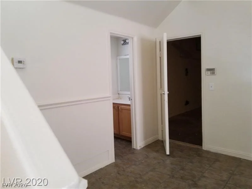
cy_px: 94
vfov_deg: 53.1
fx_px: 189
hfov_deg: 67.3
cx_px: 126
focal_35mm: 26
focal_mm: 4.25
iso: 320
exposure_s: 1/120
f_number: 1.7
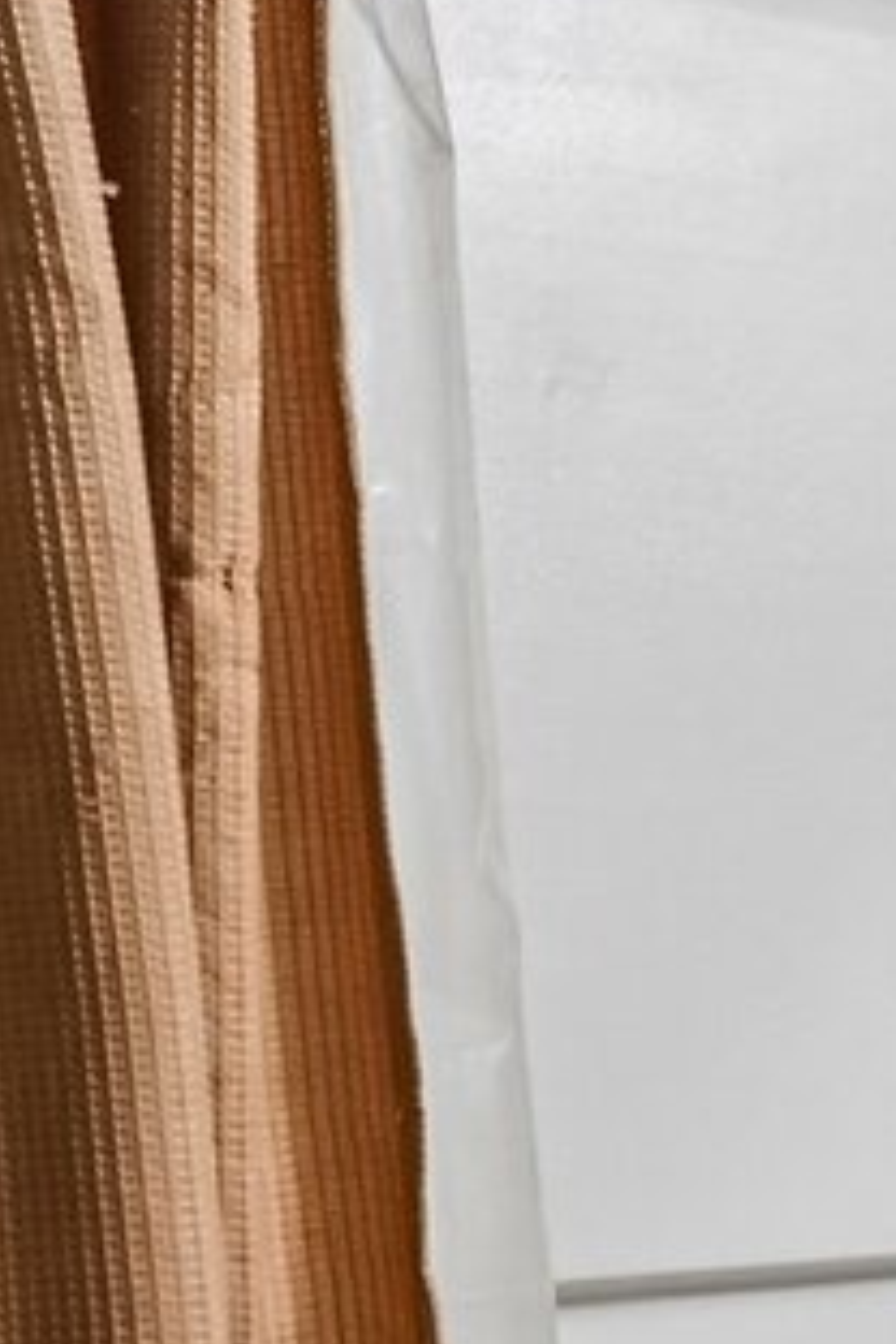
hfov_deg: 9.7
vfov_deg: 24.4
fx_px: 3098
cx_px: 3063
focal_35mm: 83
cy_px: 883
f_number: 8
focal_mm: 16
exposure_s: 1/4
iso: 400
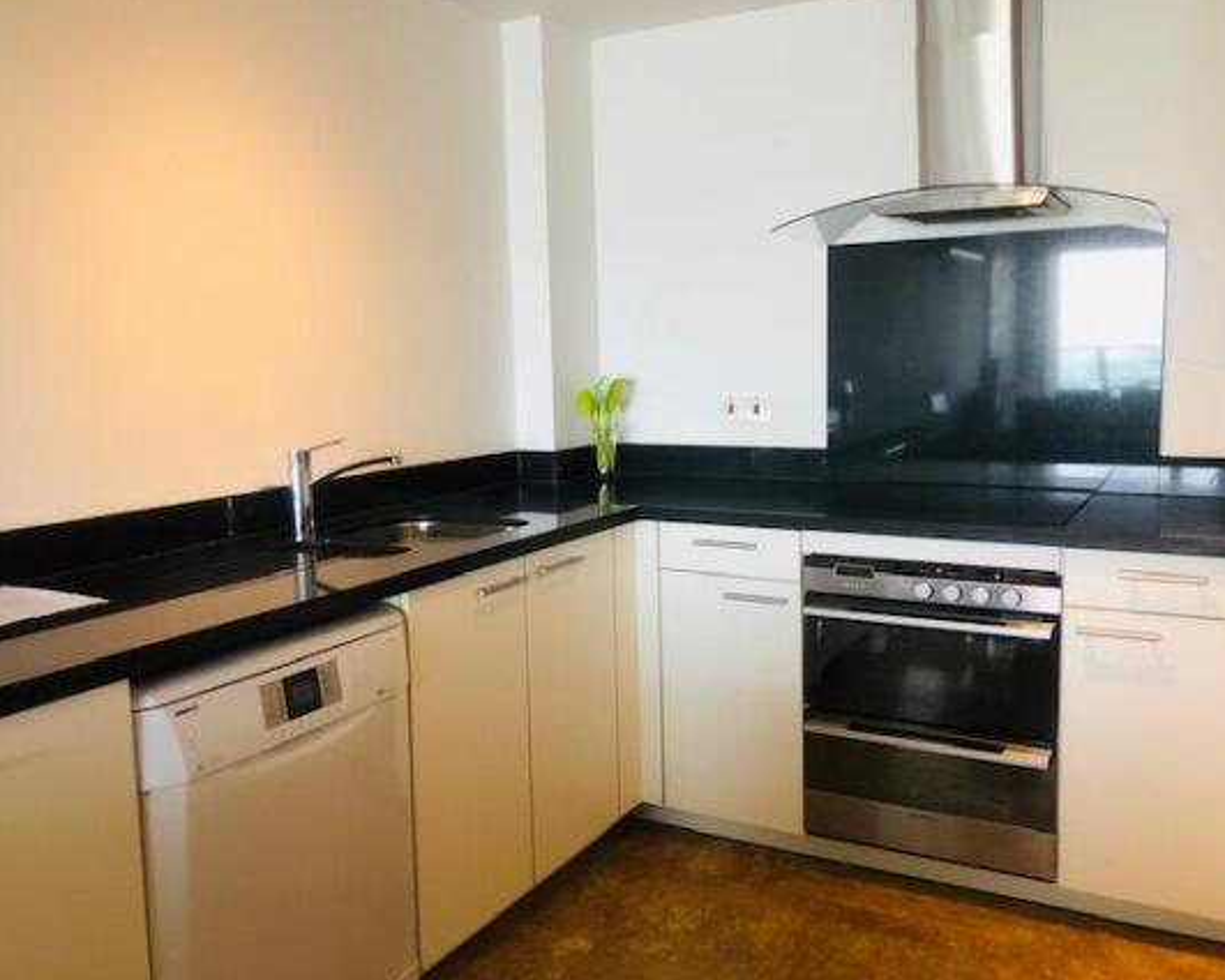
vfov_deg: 48.5
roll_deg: +2.5
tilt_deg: -7.0
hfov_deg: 58.7
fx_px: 1088
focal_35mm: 30
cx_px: 633
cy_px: 490
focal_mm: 3.99
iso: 40
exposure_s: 1/20
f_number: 1.8
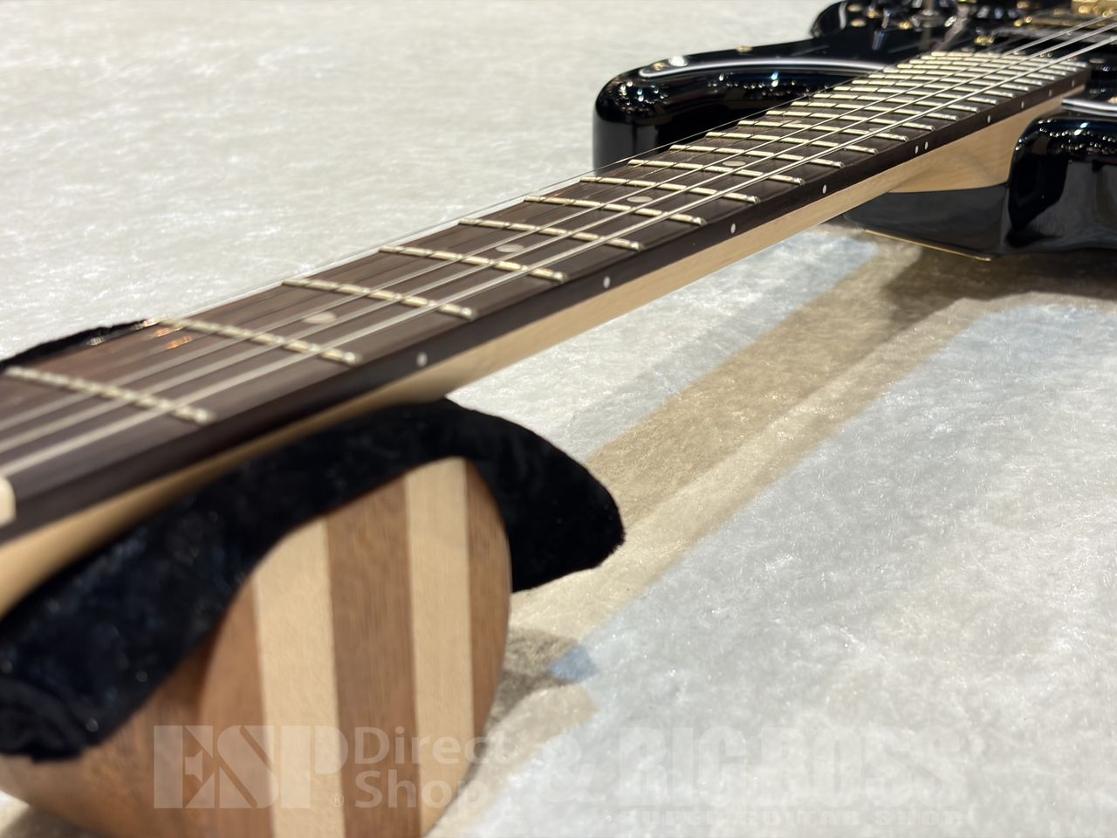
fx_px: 1678
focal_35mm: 52
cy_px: 419
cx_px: 558
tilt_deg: -22.2
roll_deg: +2.7
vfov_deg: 28.0
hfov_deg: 36.8
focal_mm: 5.96
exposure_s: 1/60
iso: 125
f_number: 1.6
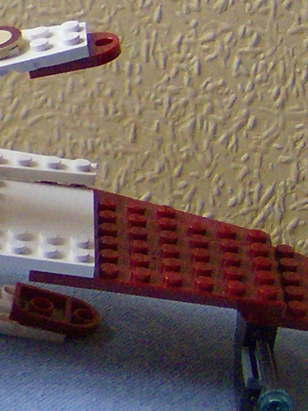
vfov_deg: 13.1
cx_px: -390
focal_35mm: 150
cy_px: 78
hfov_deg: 9.1
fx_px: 1779
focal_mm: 6
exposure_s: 1/30.4
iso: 200
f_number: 2.8
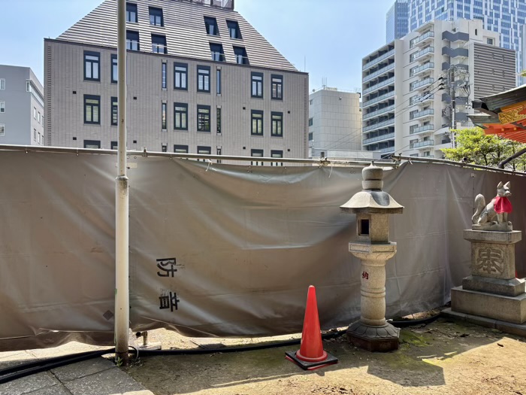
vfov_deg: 53.1
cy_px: 198
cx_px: 263
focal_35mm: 26
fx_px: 395
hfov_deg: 67.3
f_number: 1.6
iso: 50
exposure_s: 1/693
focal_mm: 5.96
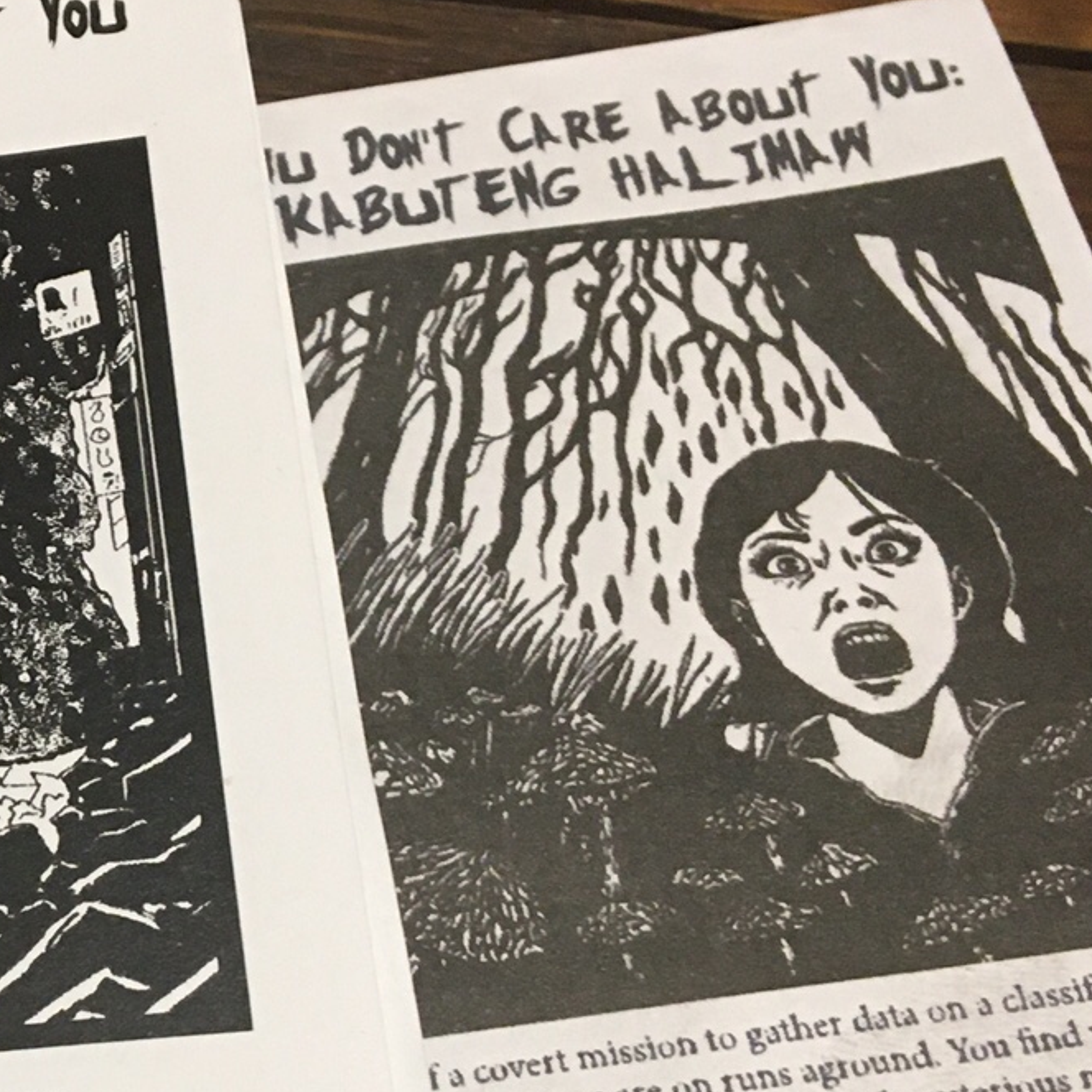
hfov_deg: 20.9
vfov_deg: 22.1
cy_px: 766
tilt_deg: -60.0
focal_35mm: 78
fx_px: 2784
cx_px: -176
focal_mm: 4.15
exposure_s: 1/30
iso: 125
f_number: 2.2
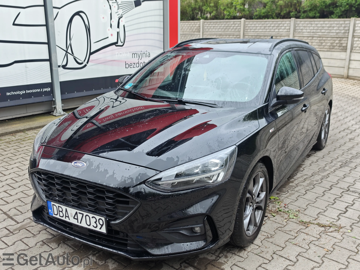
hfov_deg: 52.6
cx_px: 180
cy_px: 135
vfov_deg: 40.7
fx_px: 364
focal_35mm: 35
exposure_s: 1/126
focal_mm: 8.72
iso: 50
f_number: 2
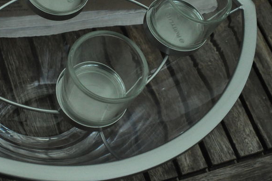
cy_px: 47
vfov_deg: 20.8
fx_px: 490
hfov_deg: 30.6
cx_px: 72
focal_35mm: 65
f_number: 16
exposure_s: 1/1000
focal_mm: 25
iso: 3200
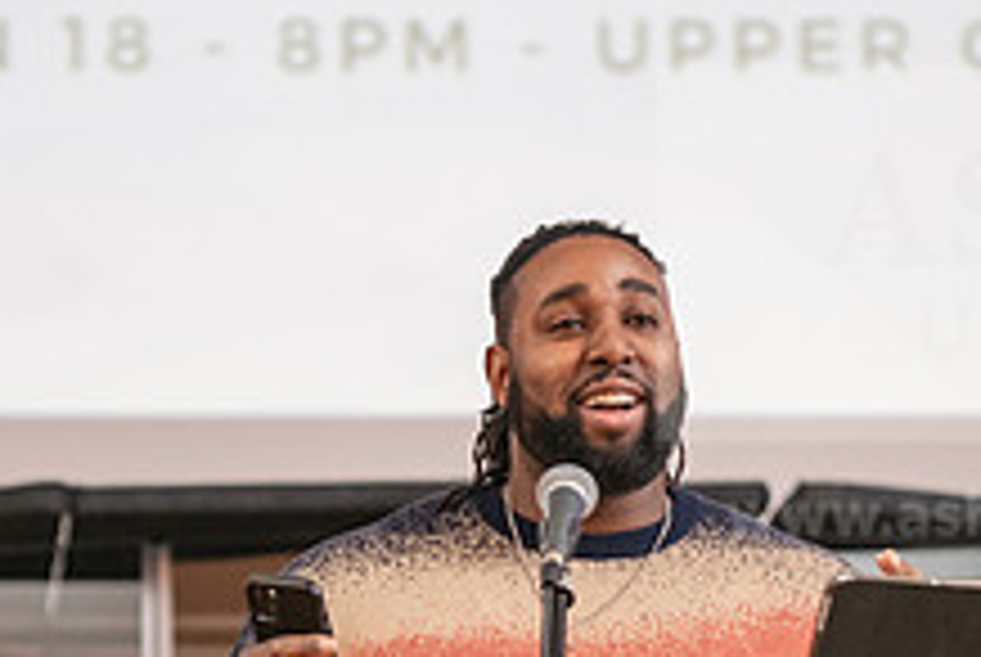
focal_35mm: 271
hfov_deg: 7.6
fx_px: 7395
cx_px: 522
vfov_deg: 5.1
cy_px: 610
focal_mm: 102
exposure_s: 1/125
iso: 1600
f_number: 2.8
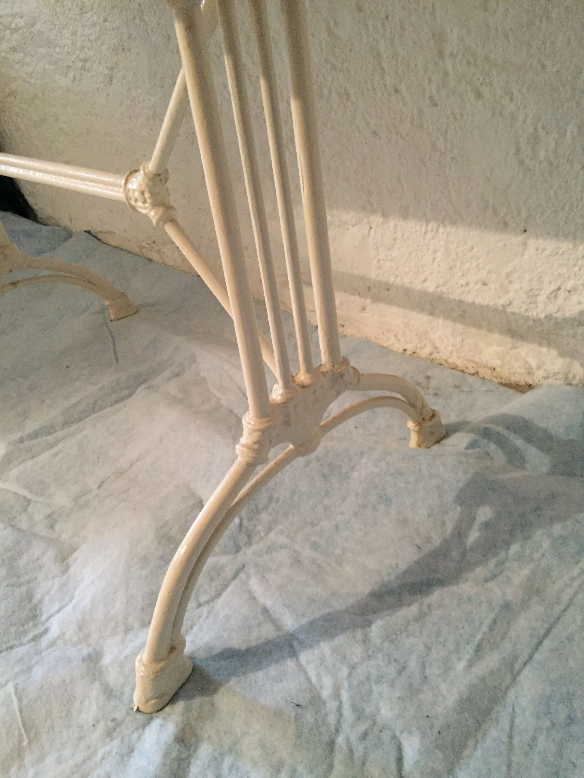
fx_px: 652
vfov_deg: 61.7
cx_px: 292
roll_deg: +8.7
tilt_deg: -33.9
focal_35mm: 29
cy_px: 389
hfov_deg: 48.2
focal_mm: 4.15
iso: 320
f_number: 2.2
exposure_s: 1/17
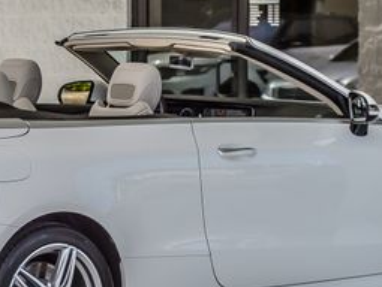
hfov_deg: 10.1
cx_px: 86
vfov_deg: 7.6
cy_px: 208
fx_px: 2166
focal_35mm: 196
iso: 400
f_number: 4
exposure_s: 1/8000
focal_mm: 70
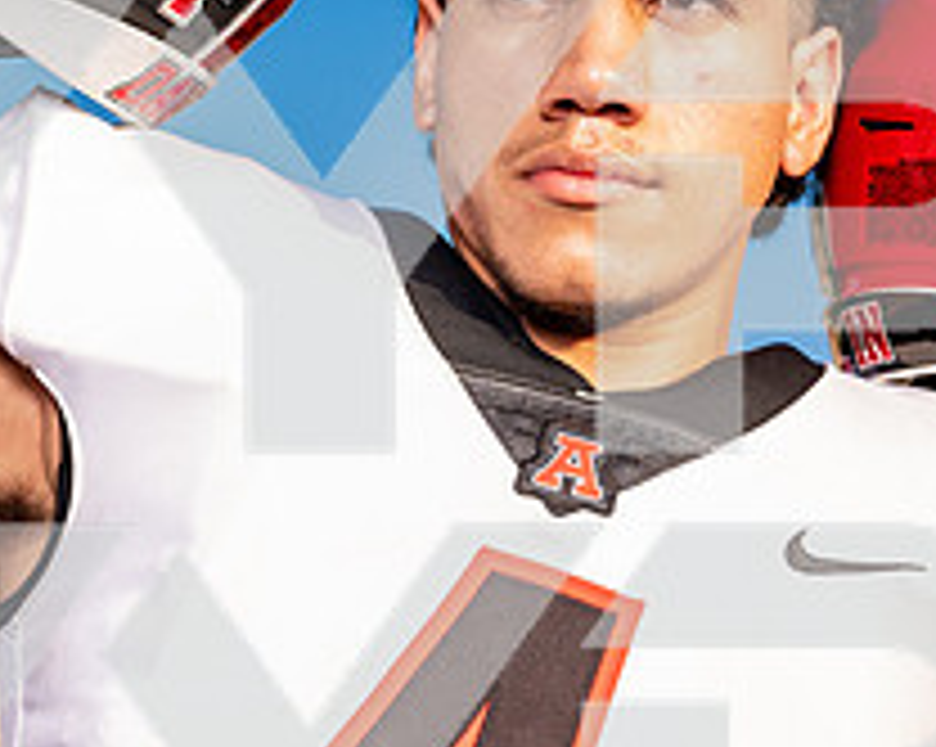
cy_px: 218
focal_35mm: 110
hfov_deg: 17.5
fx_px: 3044
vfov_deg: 14.0
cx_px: 508
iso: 200
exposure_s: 1/200
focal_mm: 42
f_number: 10
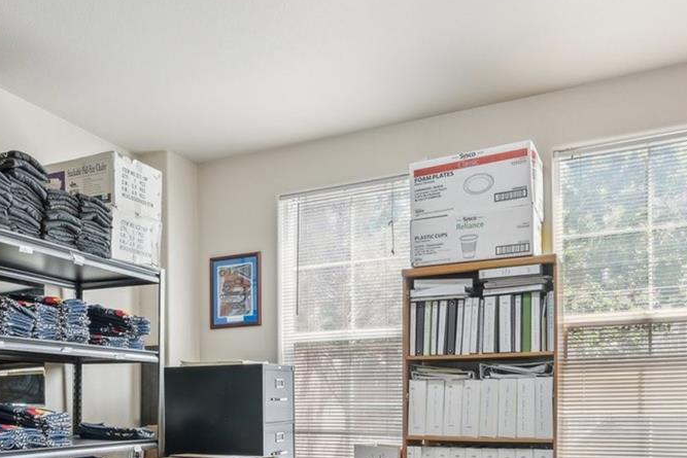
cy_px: 411
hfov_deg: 55.4
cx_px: 276
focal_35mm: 34
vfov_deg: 36.5
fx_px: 649
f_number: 8
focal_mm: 14
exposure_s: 1/6
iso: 400
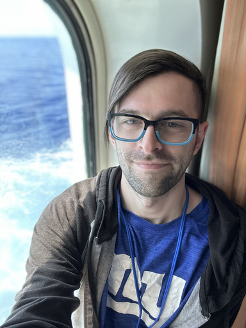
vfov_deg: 60.0
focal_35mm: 30
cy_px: 164
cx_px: 123
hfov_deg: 46.8
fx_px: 284
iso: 80
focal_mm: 2.69
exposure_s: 1/109
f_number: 1.9
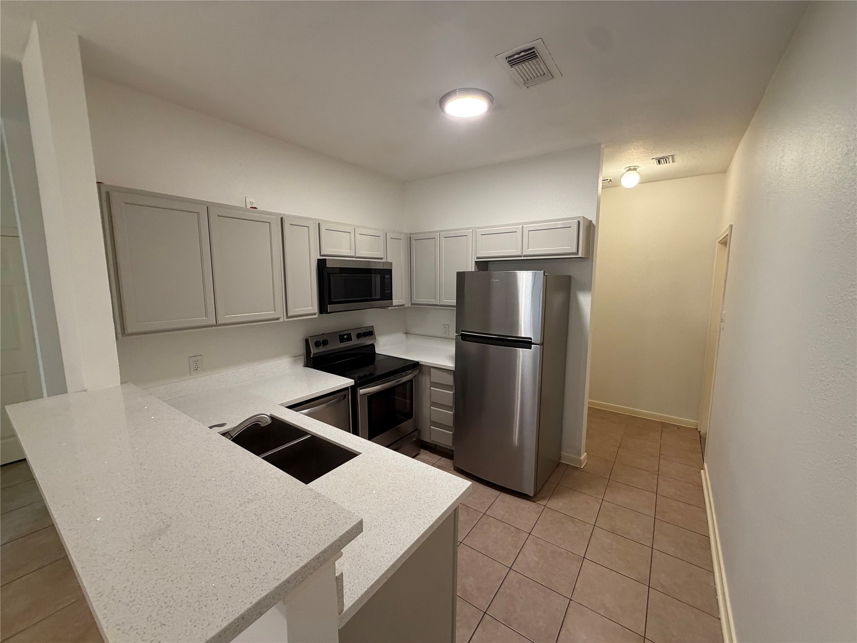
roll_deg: +0.5
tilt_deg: -7.4
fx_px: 347
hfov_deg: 102.1
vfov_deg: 85.7
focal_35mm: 14
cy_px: 322
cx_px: 428
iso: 320
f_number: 2.2
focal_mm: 2.22
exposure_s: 1/60
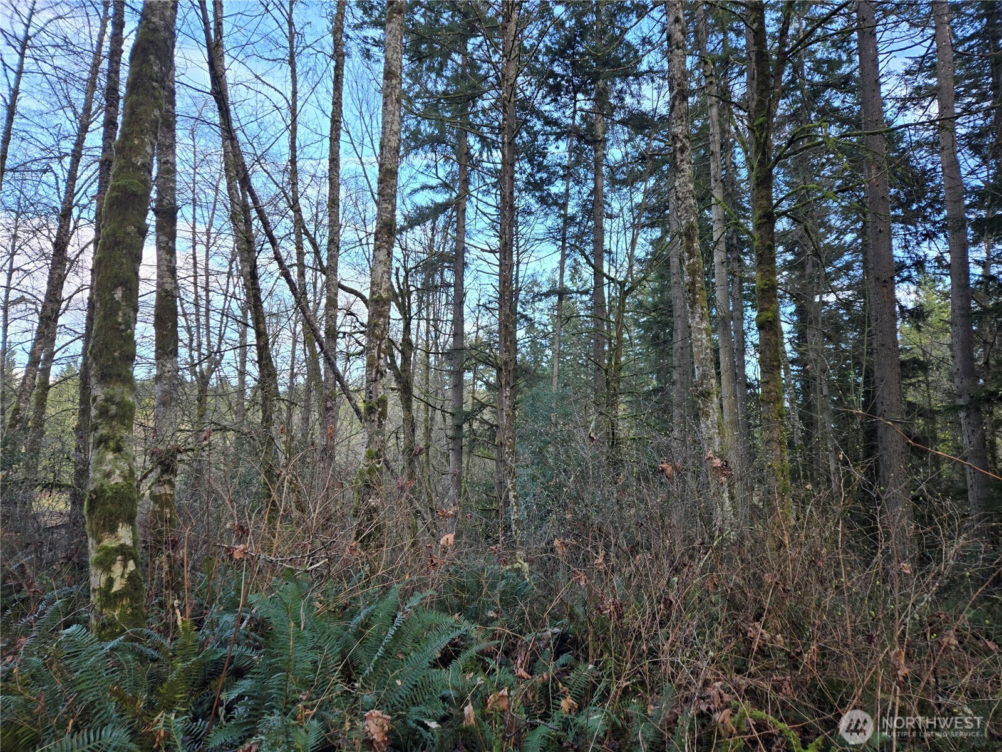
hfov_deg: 73.9
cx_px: 501
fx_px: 666
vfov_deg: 58.9
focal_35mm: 23
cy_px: 376
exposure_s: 1/195
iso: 25
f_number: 1.8
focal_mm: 5.4
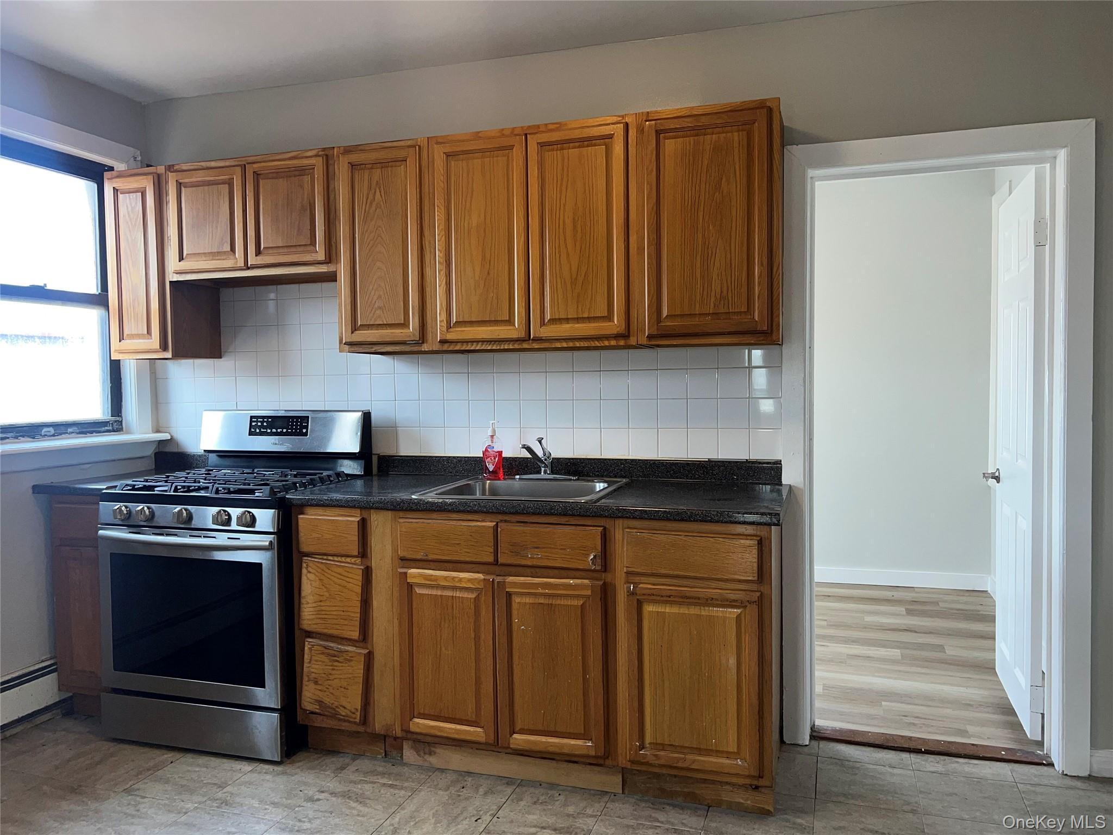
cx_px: 556
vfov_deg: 53.1
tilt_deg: -2.5
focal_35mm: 26
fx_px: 836
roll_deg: +1.3
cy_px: 418
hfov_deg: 67.3
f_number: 1.5
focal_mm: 5.7
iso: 32
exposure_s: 1/174
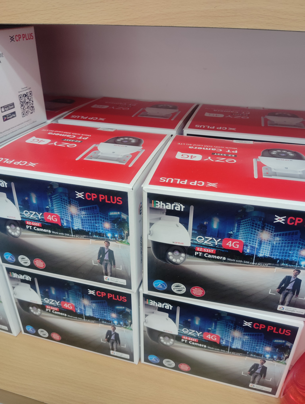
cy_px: 202
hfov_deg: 49.9
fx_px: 328
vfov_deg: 63.4
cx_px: 152
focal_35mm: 28
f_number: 1.8
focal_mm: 4.22
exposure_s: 1/100
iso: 611
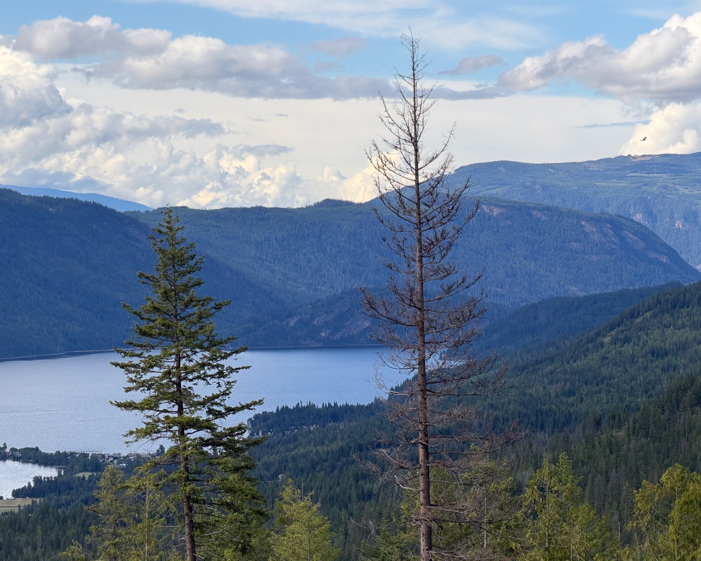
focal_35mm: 123
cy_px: 317
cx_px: 285
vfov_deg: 12.5
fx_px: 2552
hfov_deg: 15.6
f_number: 2.8
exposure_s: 1/638
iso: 32
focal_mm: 16.89
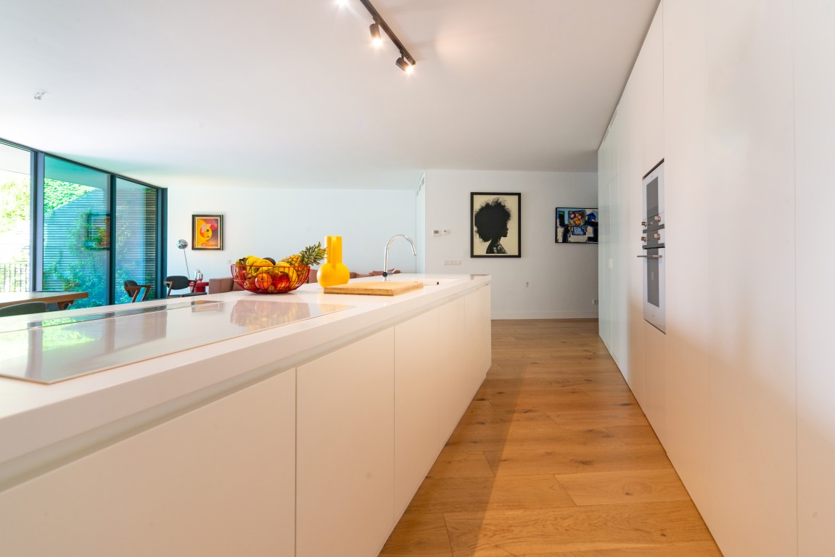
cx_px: 418
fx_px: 394
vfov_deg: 70.5
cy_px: 278
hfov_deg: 93.3
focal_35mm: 17
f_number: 9
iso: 320
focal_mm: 17
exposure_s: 1/15
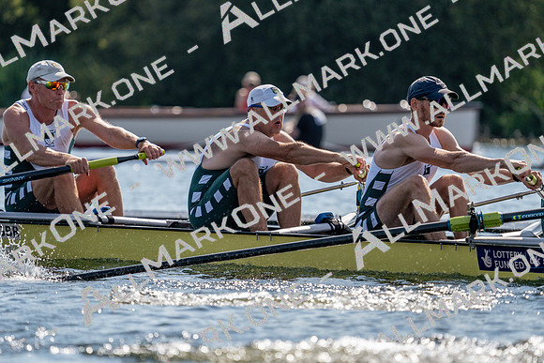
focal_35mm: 400
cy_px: 182
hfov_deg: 5.2
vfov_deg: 3.4
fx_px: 6046
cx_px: 272
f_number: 6.3
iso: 200
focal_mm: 400
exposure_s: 1/1600
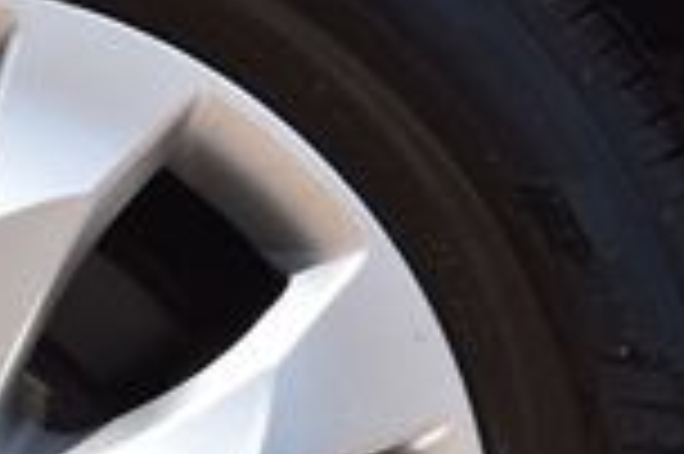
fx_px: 4783
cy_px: 508
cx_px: 9
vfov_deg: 5.4
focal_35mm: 252
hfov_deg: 8.1
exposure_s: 1/500
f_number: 11
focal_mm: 40
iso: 320
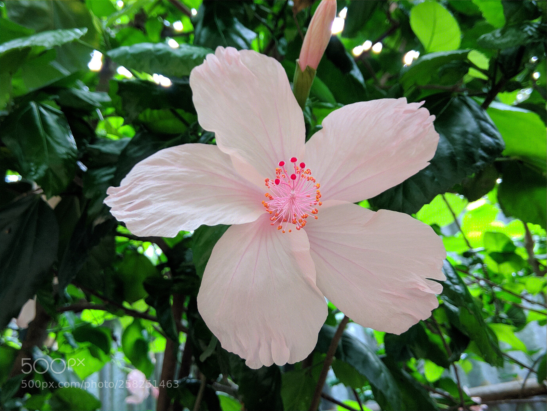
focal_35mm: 26
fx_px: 411
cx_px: 274
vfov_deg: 53.1
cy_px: 206
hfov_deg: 67.3
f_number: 2
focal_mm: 3.57
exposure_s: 1/120
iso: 118
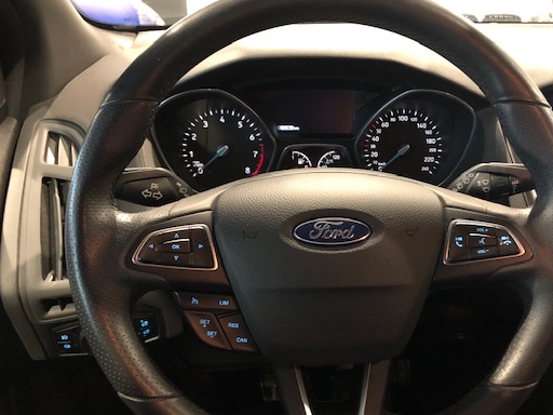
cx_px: 332
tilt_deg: -26.1
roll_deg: -0.9
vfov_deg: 40.7
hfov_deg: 52.3
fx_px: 559
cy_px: 219
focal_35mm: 35
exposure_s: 1/4
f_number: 1.8
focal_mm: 3.99
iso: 125
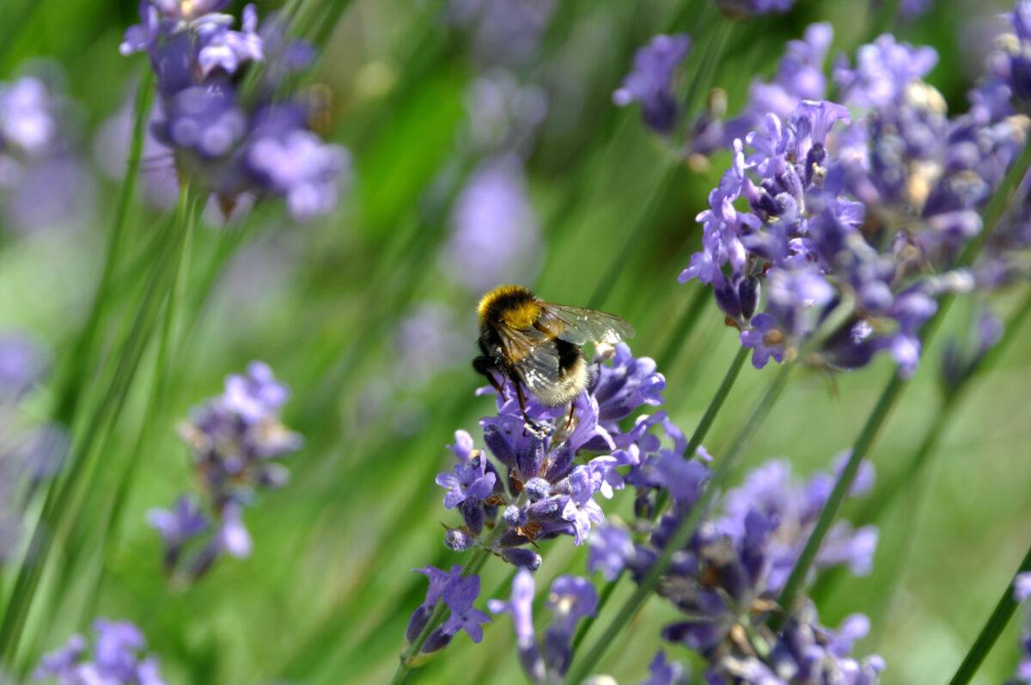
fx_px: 8581
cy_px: 342
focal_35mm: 300
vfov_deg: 4.6
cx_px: 516
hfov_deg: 6.9
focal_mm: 200
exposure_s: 1/160
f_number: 6.3
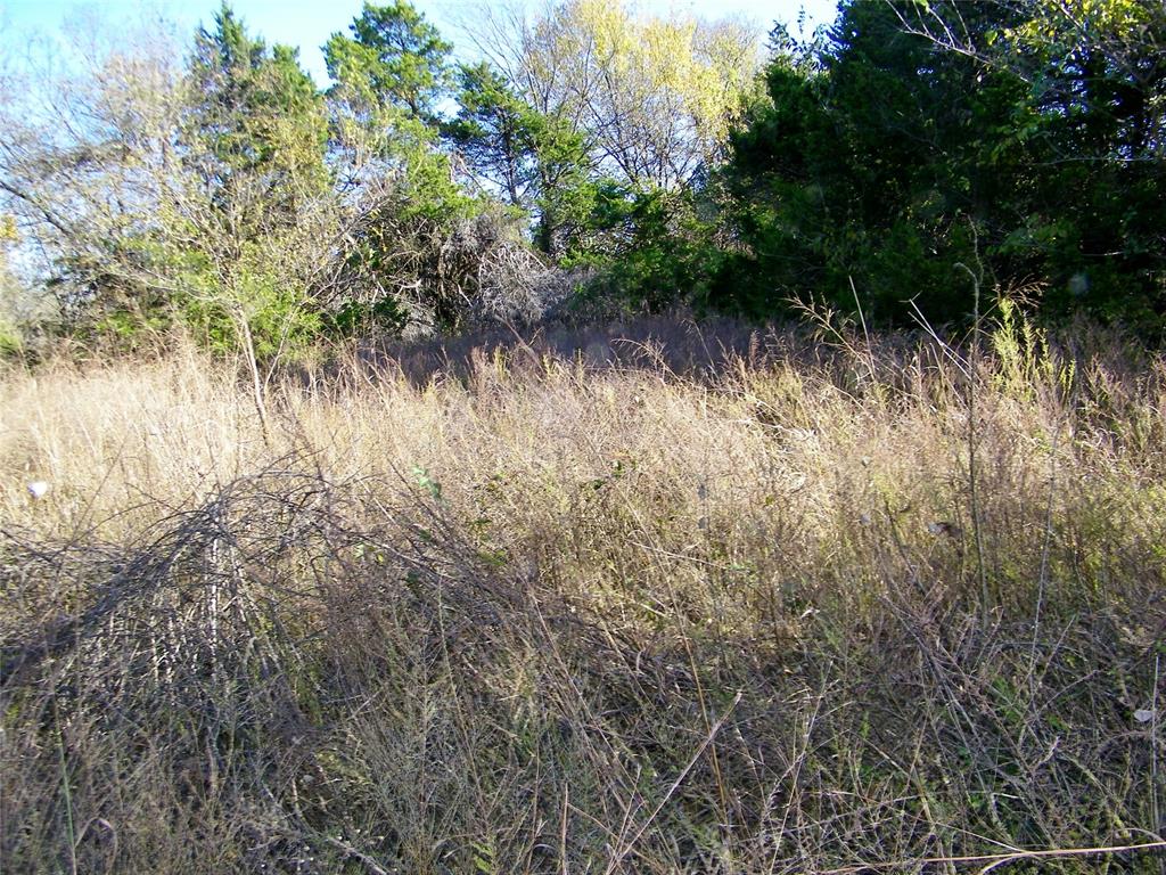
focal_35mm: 30
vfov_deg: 46.8
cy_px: 438
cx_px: 583
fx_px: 1011
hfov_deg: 60.0
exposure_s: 1/250
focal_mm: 5.4
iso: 80
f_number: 3.6
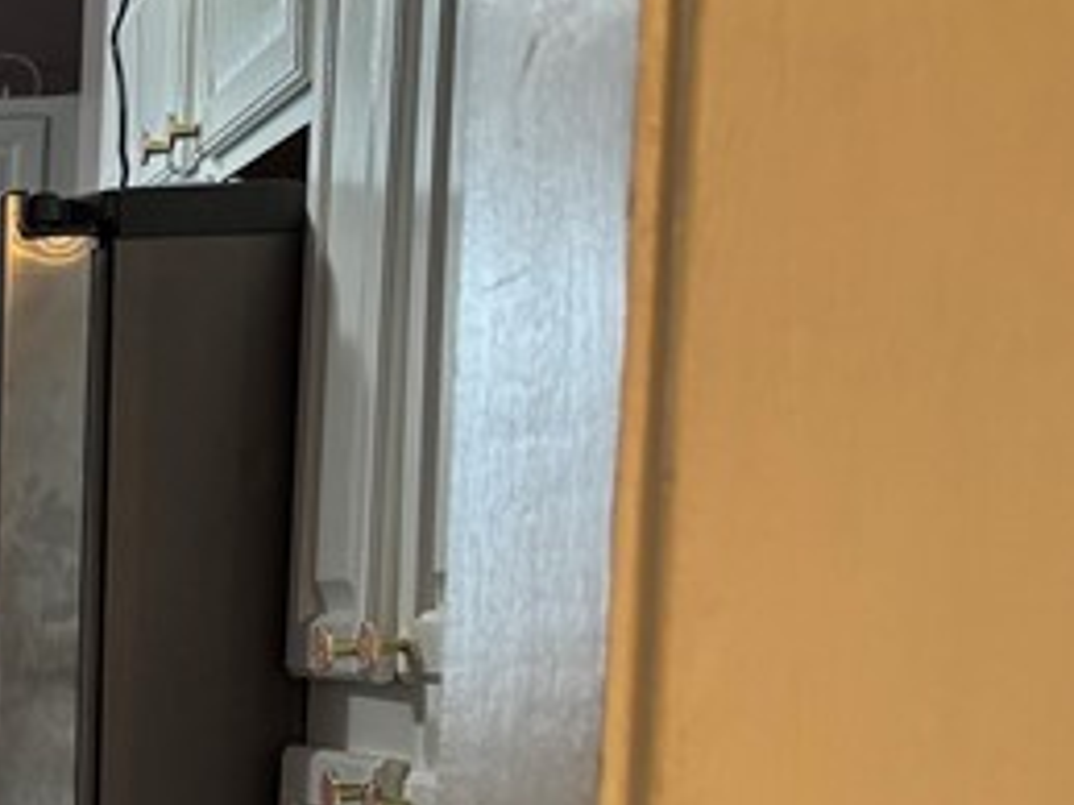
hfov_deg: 16.7
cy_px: 880
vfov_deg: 15.2
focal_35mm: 95
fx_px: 2946
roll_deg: -0.5
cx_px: -929
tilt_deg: -5.9
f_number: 1.78
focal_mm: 6.76
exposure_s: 1/60
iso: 160
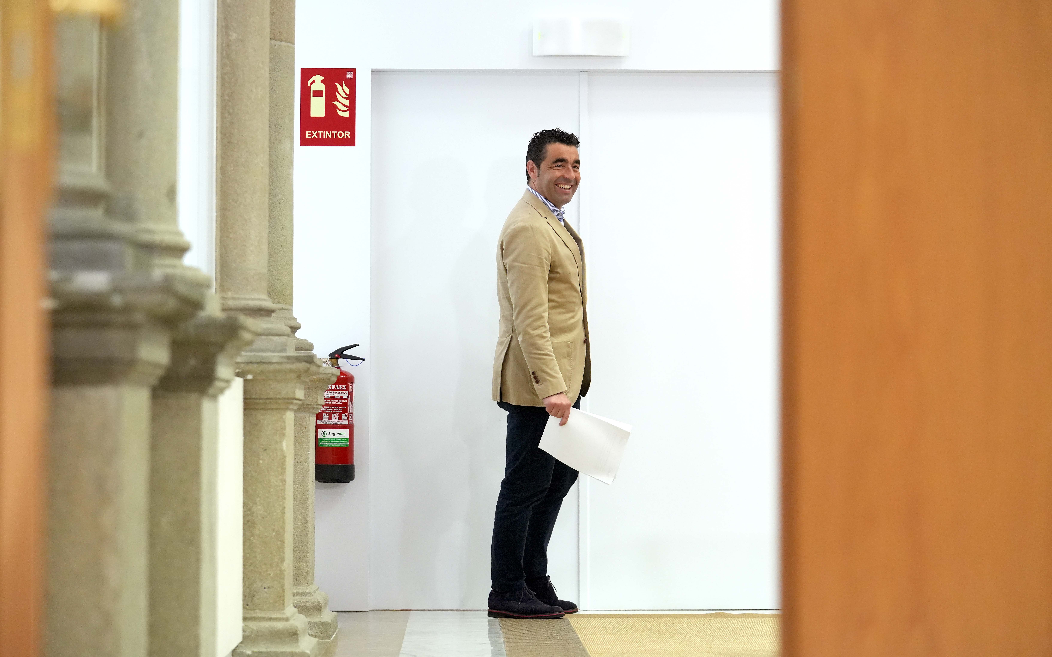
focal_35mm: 103
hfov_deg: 20.2
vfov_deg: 12.7
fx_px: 2953
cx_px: 526
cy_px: 317
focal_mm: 101
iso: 4000
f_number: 4
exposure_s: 1/400
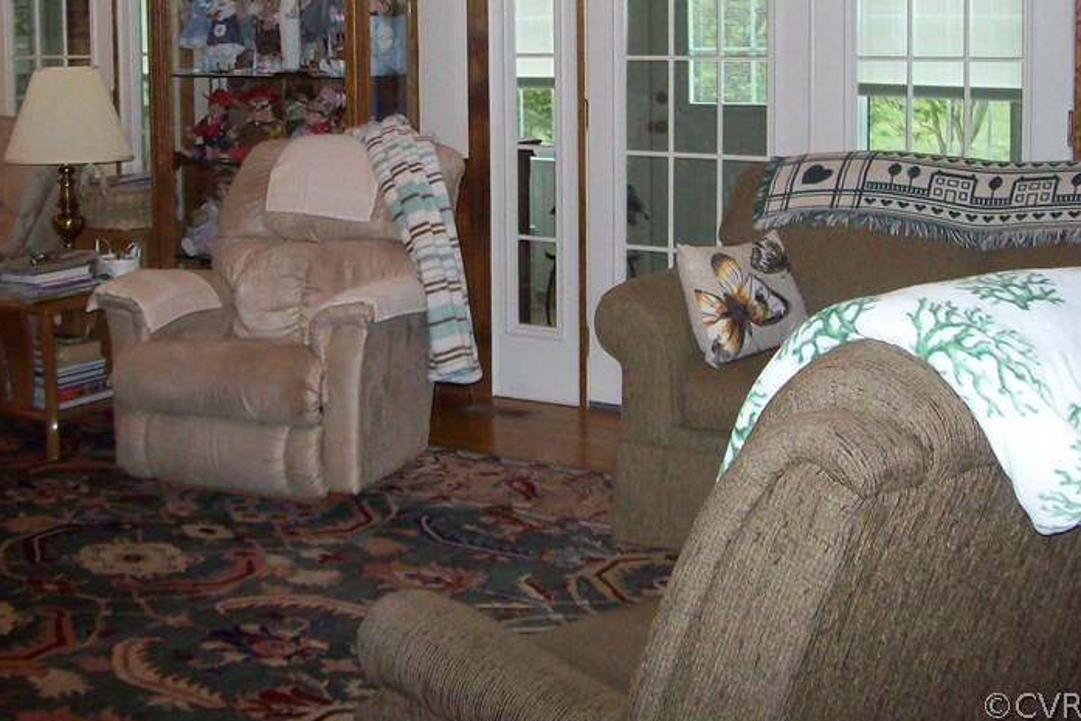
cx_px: 368
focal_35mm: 55
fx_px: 1652
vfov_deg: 24.2
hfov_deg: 35.9
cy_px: 136
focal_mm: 6
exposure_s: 1/64
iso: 200
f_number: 2.7
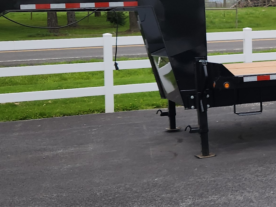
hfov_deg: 23.0
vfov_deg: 18.5
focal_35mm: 79
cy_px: 44
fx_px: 630
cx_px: 317
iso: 125
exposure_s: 1/180
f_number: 1.8
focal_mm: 5.4
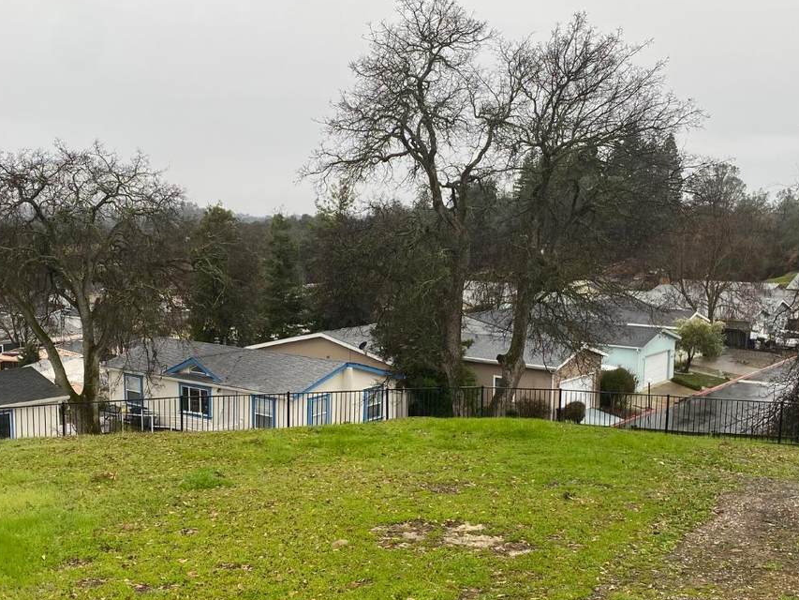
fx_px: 900
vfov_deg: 36.7
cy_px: 349
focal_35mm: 39
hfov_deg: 47.8
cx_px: 377
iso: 32
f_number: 1.8
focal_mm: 4.25
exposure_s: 1/315
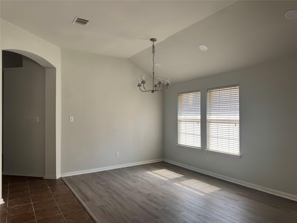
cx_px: 148
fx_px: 206
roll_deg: +0.1
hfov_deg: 71.6
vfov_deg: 56.8
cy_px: 112
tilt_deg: +0.3
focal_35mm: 24
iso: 50
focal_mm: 6.76
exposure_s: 1/125
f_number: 1.78
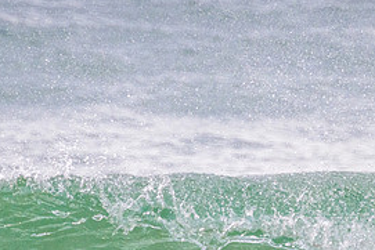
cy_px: 172
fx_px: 24158
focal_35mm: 2318
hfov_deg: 0.9
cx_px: 243
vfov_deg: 0.6
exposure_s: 1/2000
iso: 1800
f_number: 11
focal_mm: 800
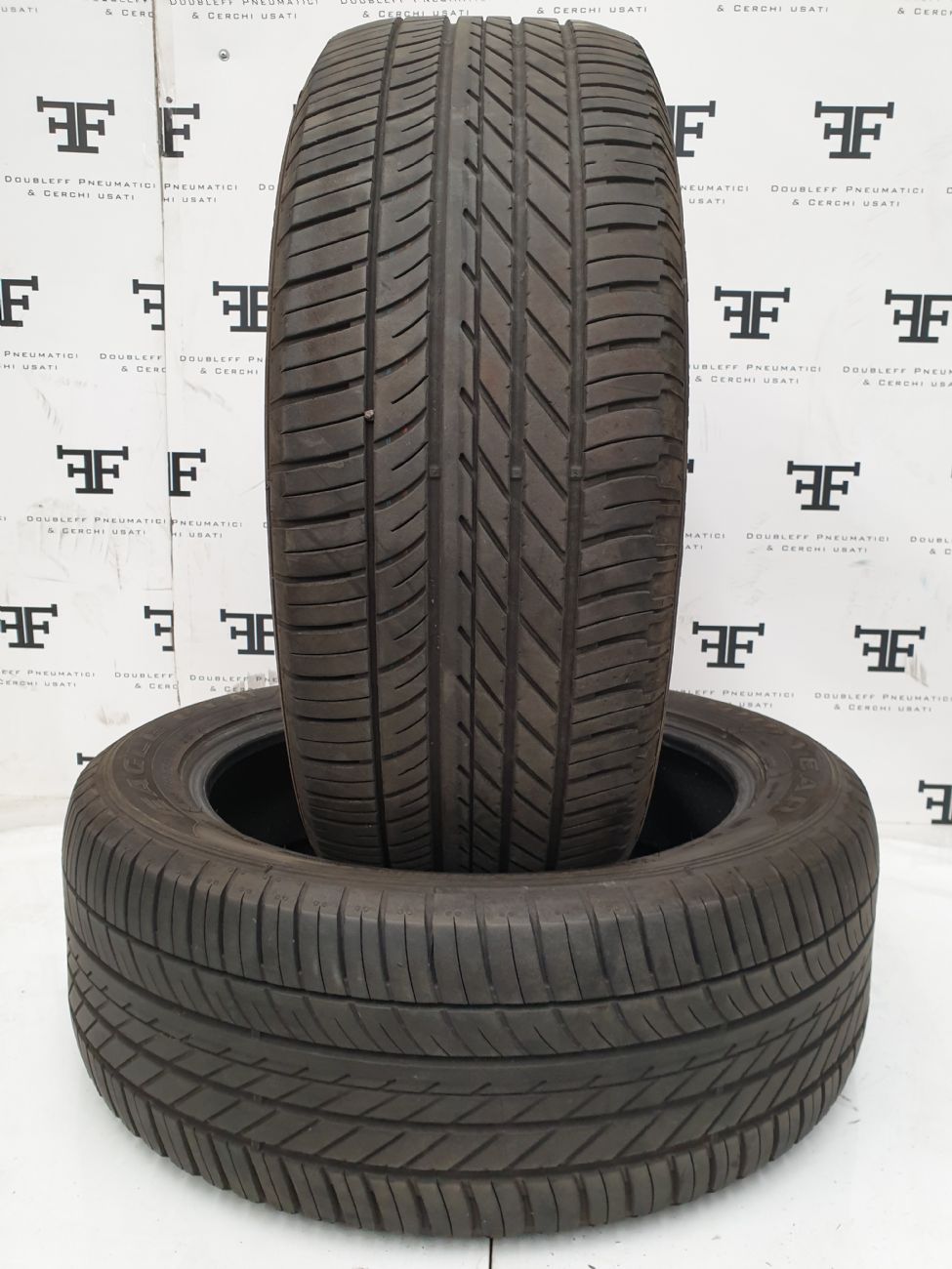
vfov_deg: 67.3
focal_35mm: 26
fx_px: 953
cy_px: 634
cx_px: 476
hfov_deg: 53.1
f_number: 2.4
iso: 160
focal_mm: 4.3
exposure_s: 1/60
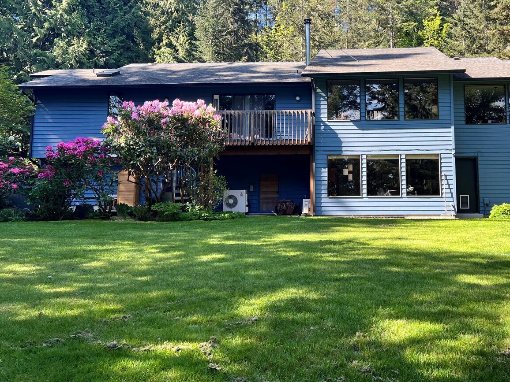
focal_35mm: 36
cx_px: 343
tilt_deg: +7.2
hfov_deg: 50.4
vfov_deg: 39.4
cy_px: 148
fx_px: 530
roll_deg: +0.6
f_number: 1.5
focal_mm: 5.7
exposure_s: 1/578
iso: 50
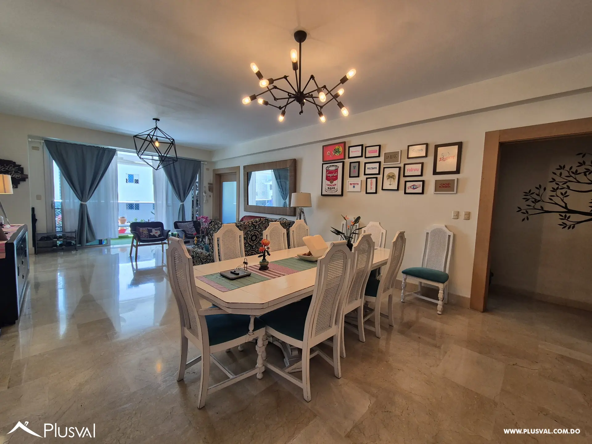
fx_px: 222
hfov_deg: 106.2
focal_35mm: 13
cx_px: 296
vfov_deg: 89.9
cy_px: 222
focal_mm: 2.2
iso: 125
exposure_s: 1/60
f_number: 2.2
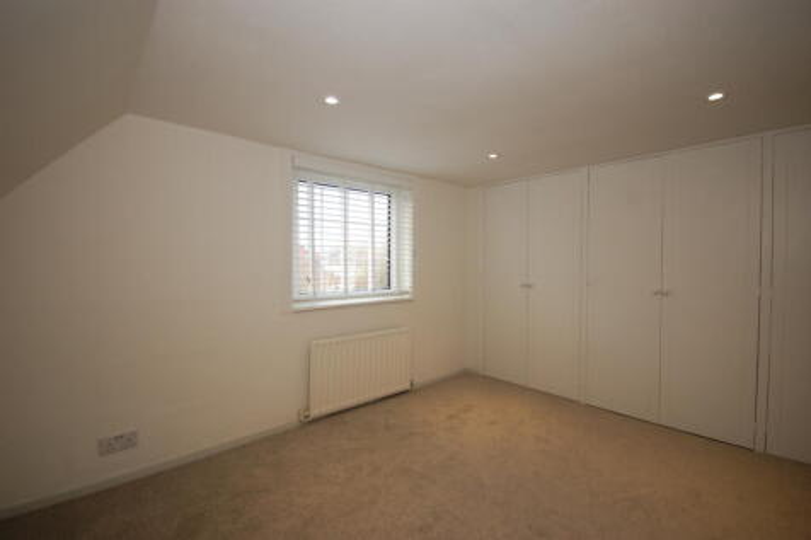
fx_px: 338
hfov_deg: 100.4
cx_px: 406
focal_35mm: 15
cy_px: 270
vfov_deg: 77.3
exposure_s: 1/80
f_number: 4.5
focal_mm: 10
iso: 400
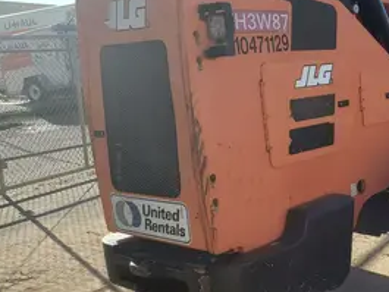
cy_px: 117
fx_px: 607
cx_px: 385
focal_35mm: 54
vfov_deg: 27.0
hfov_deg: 32.8
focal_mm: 4.3
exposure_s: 1/1192
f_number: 2.4
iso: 50
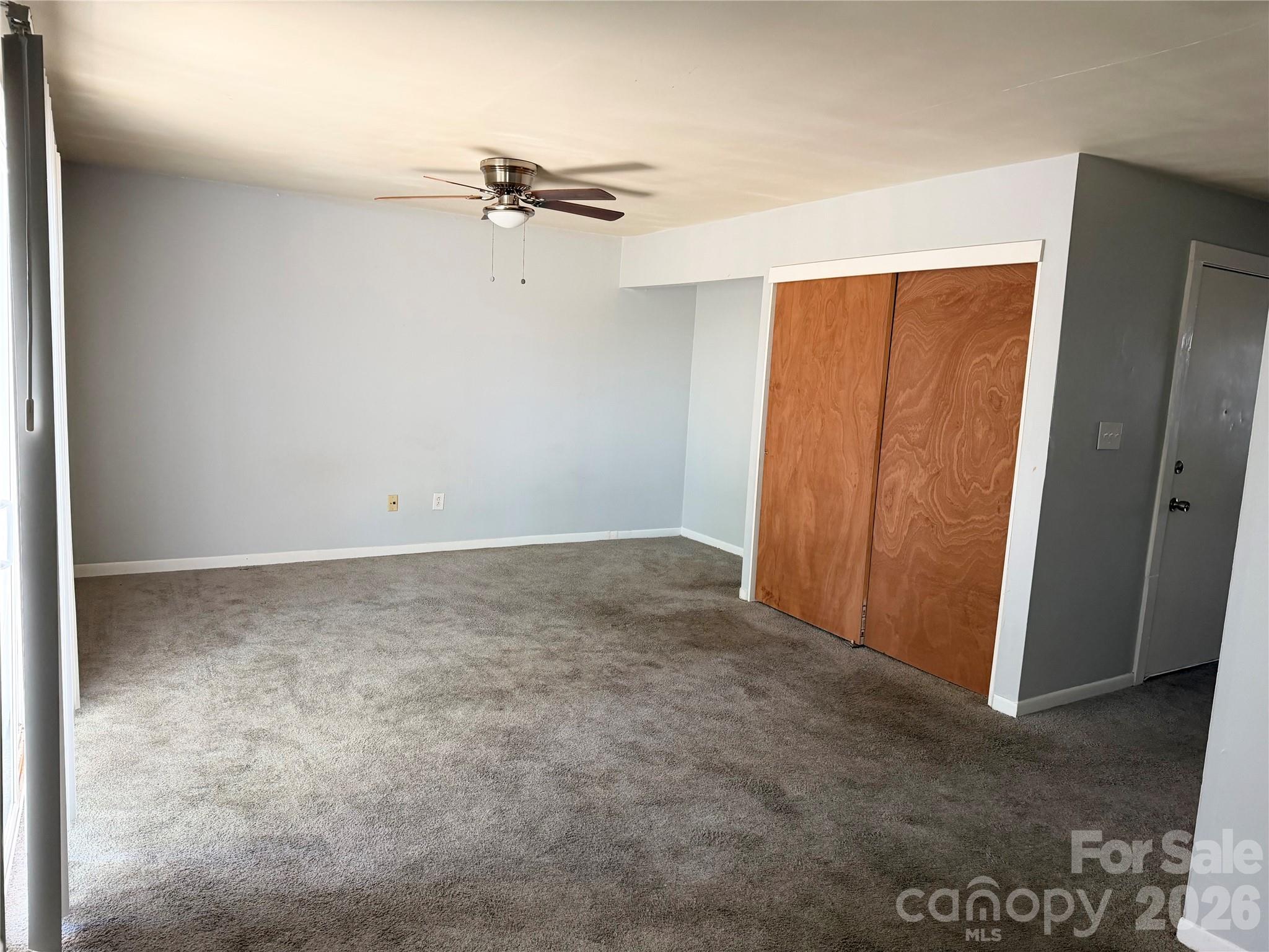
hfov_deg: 71.6
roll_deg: -2.7
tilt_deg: -6.8
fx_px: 880
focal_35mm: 24
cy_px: 476
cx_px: 634
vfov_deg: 56.8
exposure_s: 1/60
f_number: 1.78
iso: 250
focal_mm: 6.76
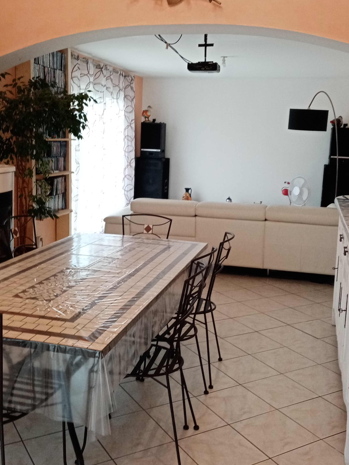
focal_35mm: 37
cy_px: 207
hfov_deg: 38.7
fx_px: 497
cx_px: 168
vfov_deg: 50.0
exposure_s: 1/33.3
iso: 194
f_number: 1.8
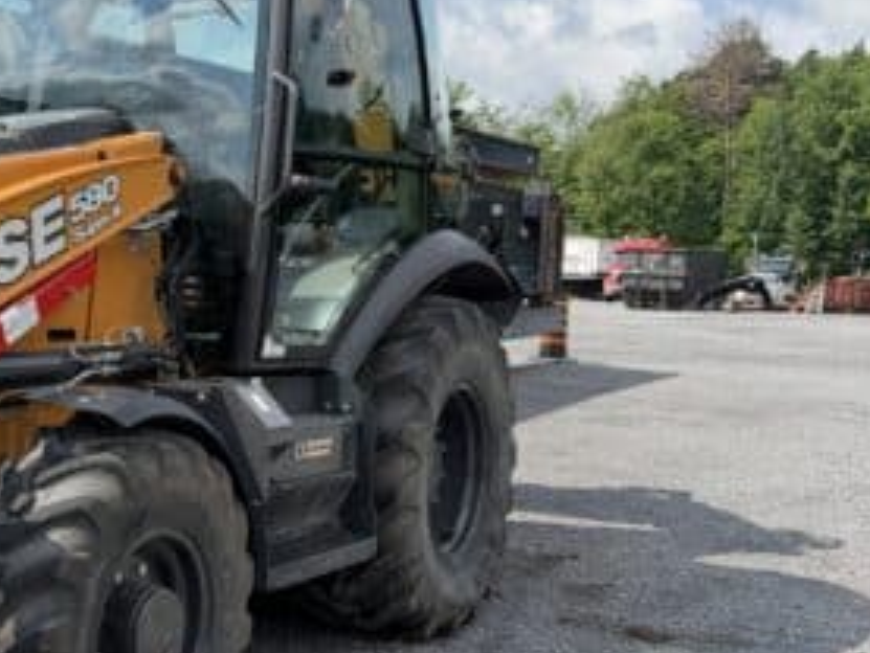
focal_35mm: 52
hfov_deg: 33.5
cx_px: -13
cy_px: 330
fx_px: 1307
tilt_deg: -2.8
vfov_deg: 28.1
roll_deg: -0.3
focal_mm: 6.76
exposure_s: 1/3759
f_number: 1.78
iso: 80
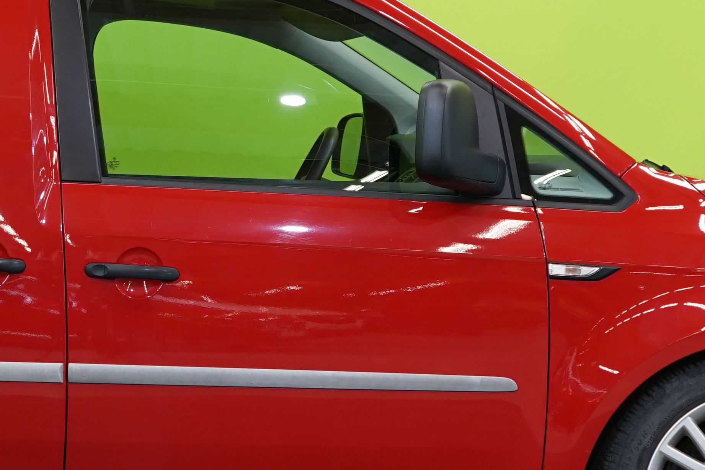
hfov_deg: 17.8
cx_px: 119
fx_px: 2232
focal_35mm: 114
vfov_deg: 12.0
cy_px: 229
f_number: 5
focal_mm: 35
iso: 400
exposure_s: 1/30
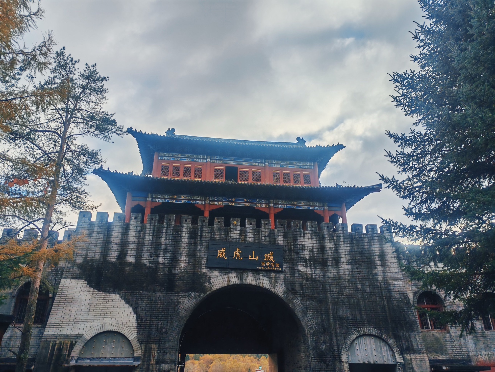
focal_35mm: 27
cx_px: 248
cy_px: 186
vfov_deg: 51.4
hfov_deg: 65.3
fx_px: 386
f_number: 1.95
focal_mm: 5.52
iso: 50
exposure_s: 1/625
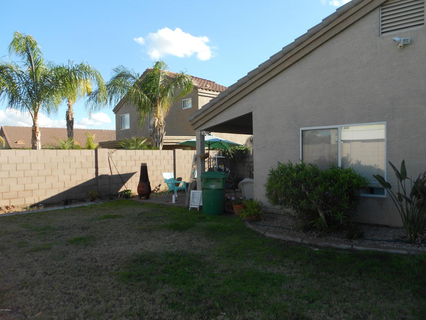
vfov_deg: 53.1
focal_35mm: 26
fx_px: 320
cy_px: 160
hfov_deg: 67.3
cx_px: 213
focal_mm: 4.6
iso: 80
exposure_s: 1/500
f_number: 3.2
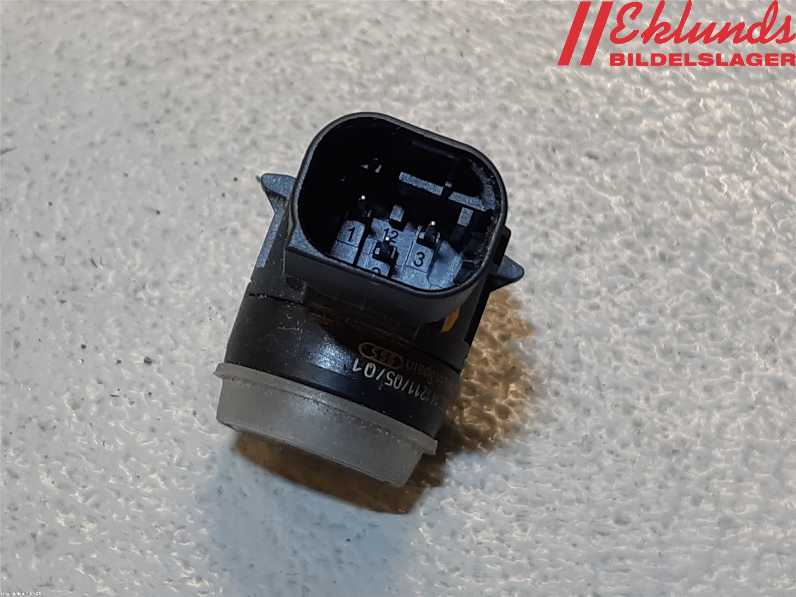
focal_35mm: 26
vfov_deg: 53.1
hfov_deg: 67.3
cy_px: 298
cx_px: 398
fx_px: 598
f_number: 1.7
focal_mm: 3.93
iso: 40
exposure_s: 1/50
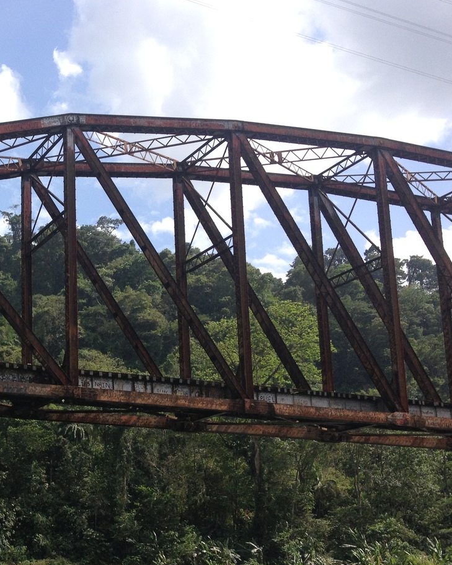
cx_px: -10
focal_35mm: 60
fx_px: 1003
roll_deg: -0.8
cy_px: 370
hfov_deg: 24.2
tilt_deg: +9.7
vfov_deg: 31.2
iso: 50
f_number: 2.4
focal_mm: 4.28
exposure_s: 1/1346
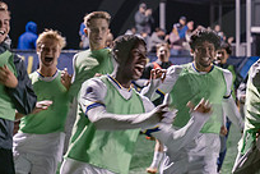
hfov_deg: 10.2
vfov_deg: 6.9
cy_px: 125
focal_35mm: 199
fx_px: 1437
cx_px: 293
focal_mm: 70
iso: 2500
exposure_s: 1/125
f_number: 3.5
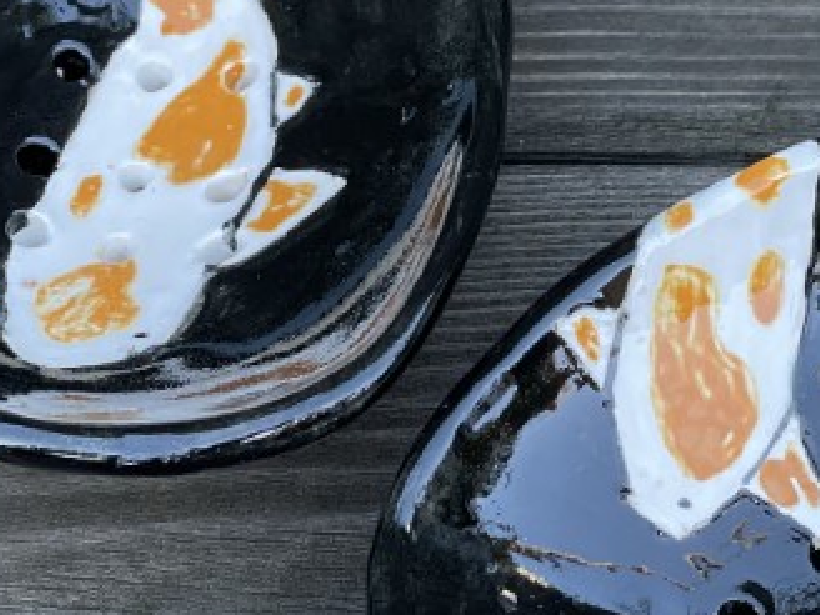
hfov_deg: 15.5
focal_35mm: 127
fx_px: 3008
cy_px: 350
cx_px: 528
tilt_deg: -54.8
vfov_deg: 11.7
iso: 100
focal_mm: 6
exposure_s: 1/99
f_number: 2
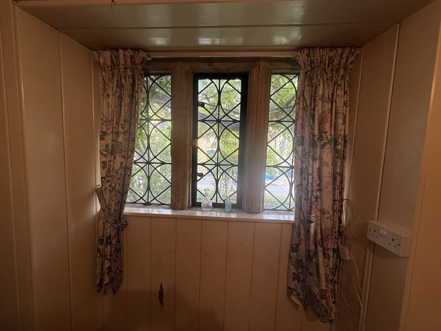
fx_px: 178
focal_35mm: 14
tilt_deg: -5.8
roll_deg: -1.4
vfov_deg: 85.7
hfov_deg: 102.1
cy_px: 166
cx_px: 220
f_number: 2.2
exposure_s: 1/100
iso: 125
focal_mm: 2.22
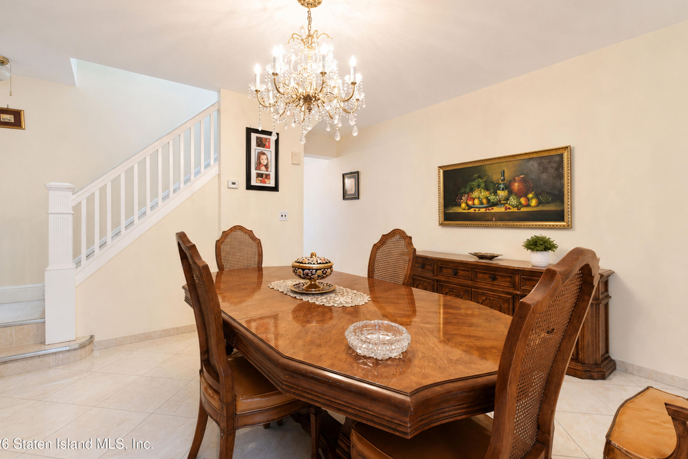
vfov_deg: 73.7
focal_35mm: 16
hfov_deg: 96.7
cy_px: 221
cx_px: 334
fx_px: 306
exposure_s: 1/50
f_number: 5.6
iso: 2000
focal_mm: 10
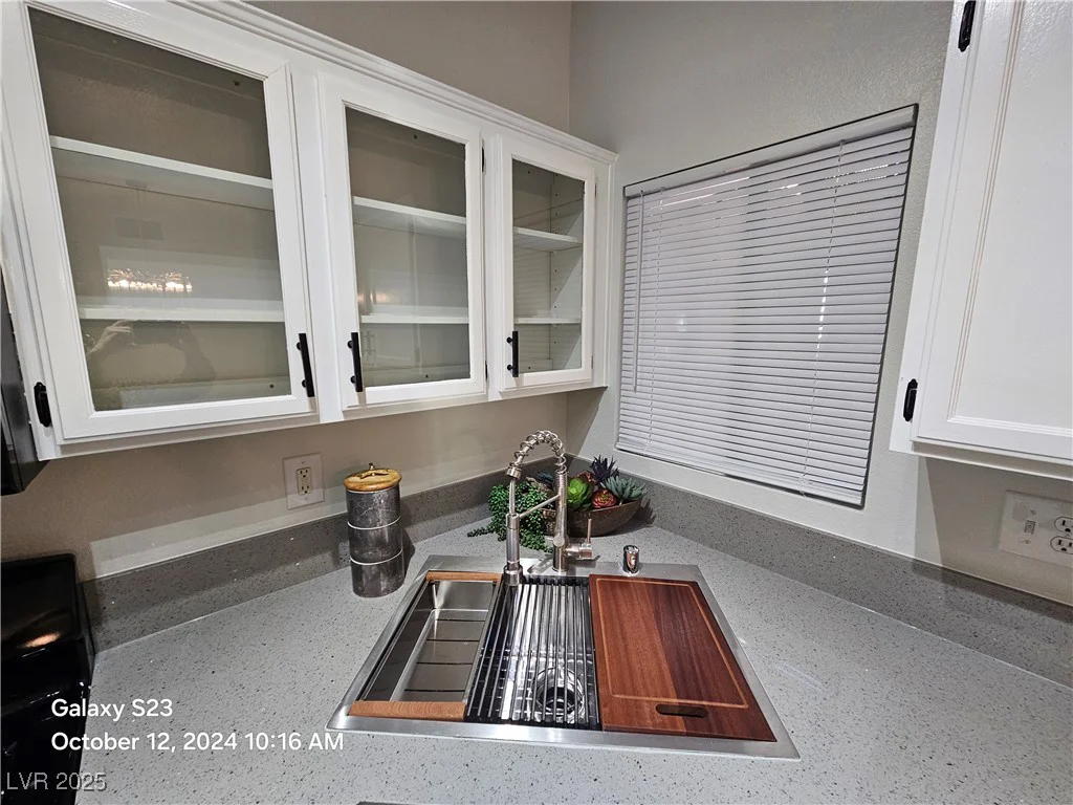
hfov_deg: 106.2
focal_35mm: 13
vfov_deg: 89.9
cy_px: 402
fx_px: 403
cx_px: 536
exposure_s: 1/60
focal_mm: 2.2
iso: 200
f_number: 2.2
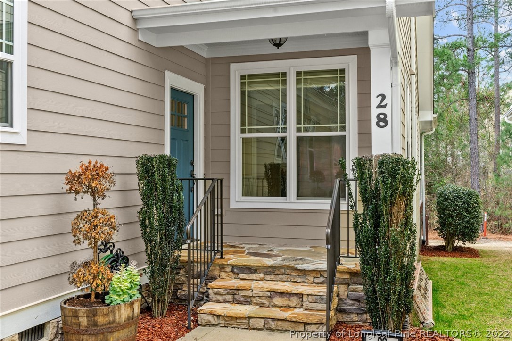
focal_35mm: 36
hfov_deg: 53.2
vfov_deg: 36.8
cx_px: 256
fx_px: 512
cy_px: 170
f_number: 9
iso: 125
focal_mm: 36
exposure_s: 1/80
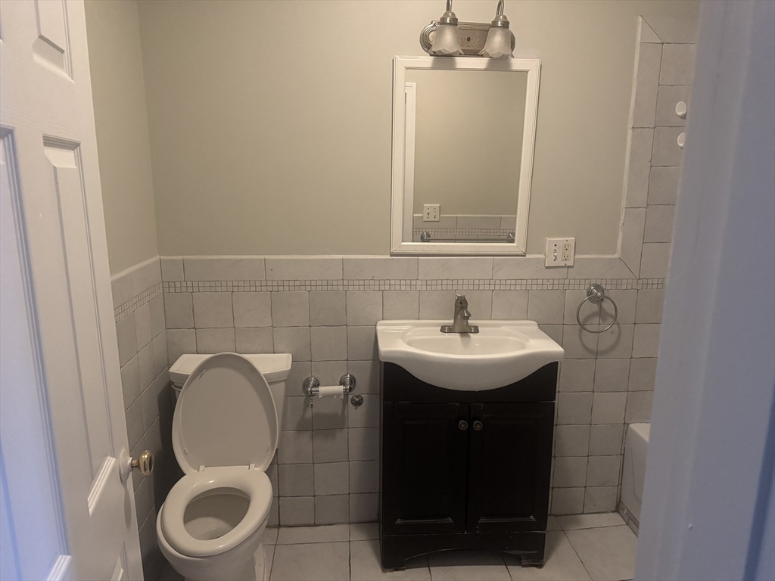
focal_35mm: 24
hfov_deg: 71.6
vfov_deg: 56.8
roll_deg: +0.1
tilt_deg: -12.6
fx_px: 537
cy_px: 290
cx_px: 388
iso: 800
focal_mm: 6.76
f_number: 1.78
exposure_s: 1/40
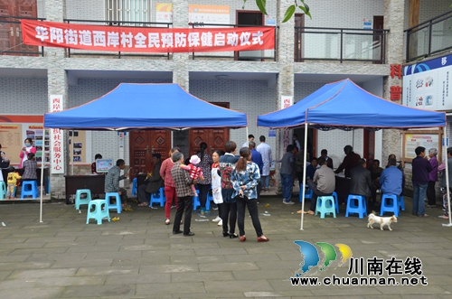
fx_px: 470
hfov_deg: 51.4
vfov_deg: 35.3
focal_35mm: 38
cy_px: 150
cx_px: 226
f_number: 9
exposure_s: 1/320
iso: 1600
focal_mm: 25
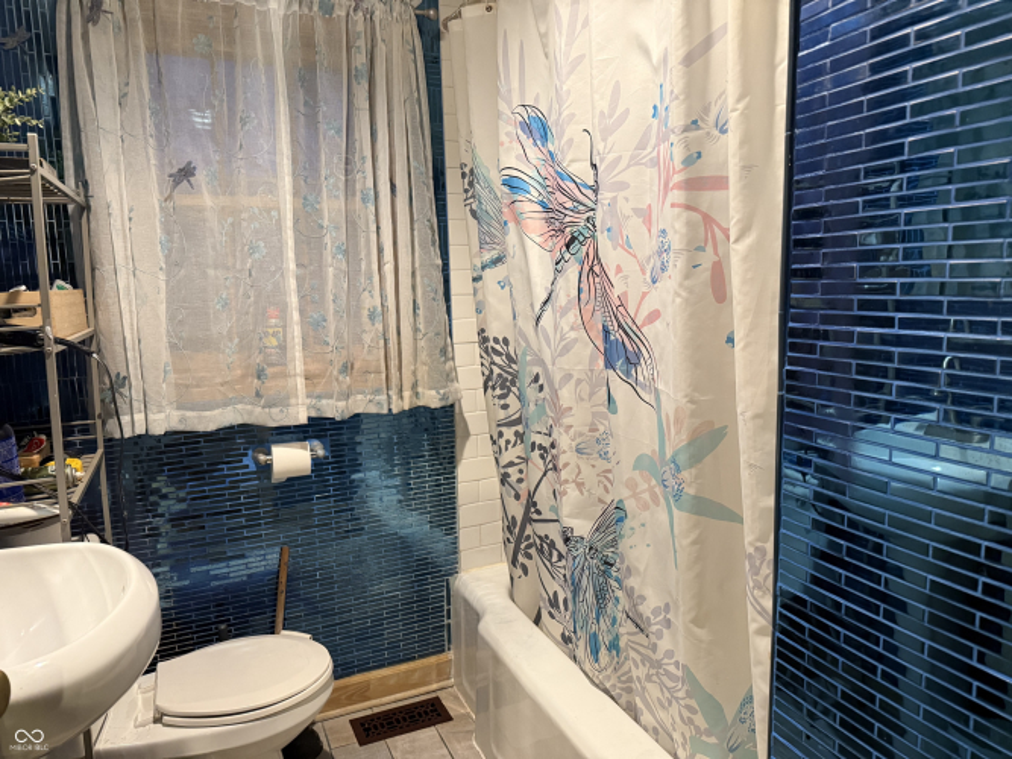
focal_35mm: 24
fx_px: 702
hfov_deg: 71.6
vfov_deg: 56.8
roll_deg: +0.9
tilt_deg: -6.8
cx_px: 506
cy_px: 380
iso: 500
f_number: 1.78
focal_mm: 6.76
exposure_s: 1/60
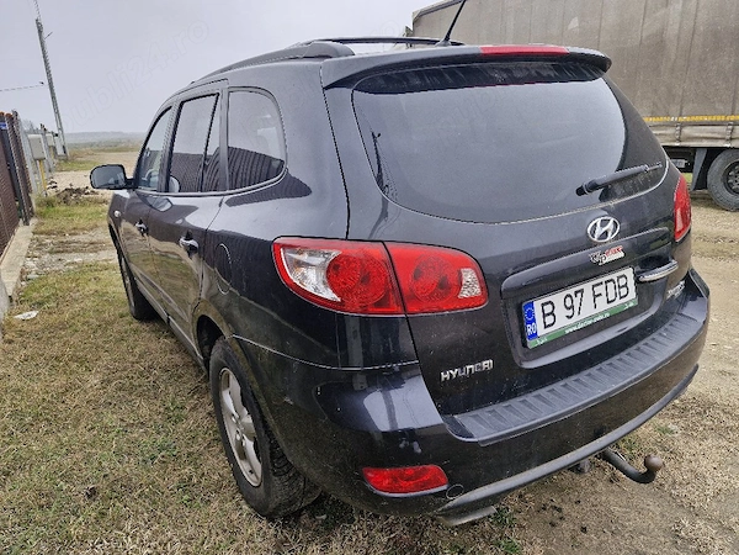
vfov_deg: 58.9
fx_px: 491
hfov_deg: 73.9
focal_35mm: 23
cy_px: 278
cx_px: 370
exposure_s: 1/182
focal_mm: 5.54
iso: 64
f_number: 1.8
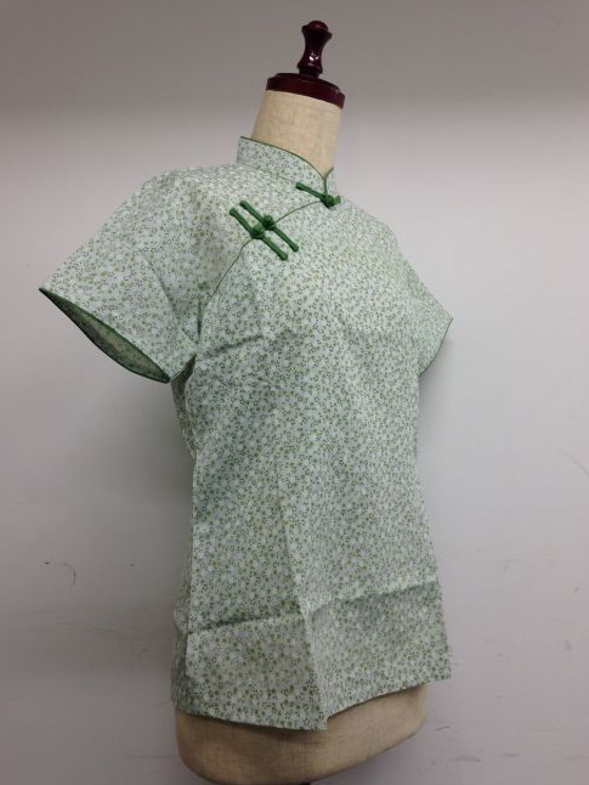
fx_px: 771
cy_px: 403
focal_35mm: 34
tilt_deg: +2.2
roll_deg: +1.3
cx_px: 301
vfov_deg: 53.9
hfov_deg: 41.8
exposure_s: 1/33
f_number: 2.4
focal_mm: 4.12
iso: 50
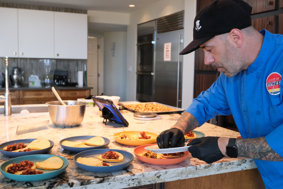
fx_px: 299
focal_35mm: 38
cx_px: 142
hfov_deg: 50.7
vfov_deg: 35.1
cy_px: 94
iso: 6400
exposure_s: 1/400
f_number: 4.4
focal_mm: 25.6
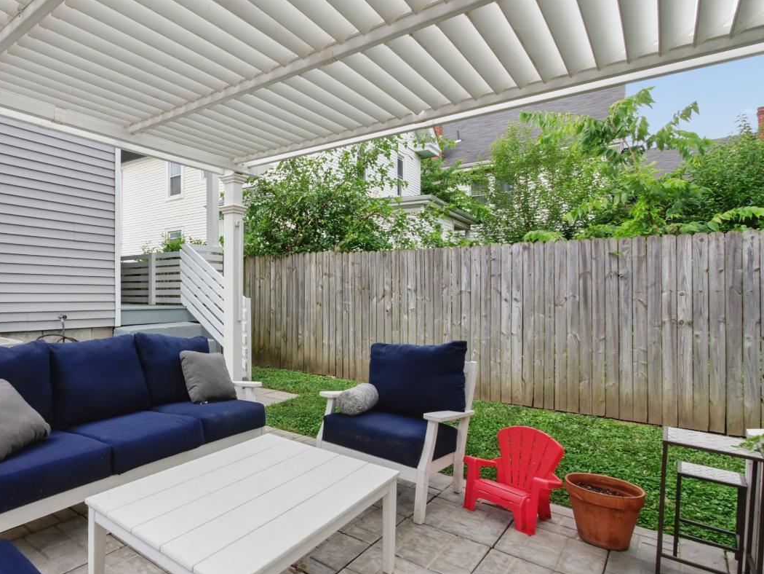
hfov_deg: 77.8
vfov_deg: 65.8
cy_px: 315
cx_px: 227
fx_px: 442
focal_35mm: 20
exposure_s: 1/80
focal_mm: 7
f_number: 10
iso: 200
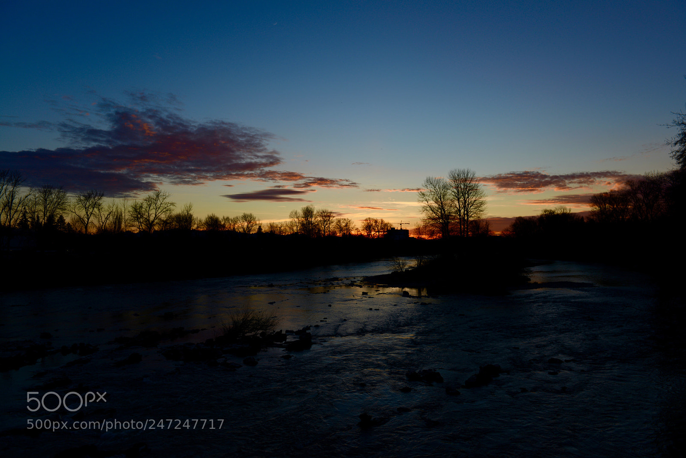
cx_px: 343
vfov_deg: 49.6
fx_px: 496
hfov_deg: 69.4
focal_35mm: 26
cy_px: 229
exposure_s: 1/160
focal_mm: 26
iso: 100
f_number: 6.3
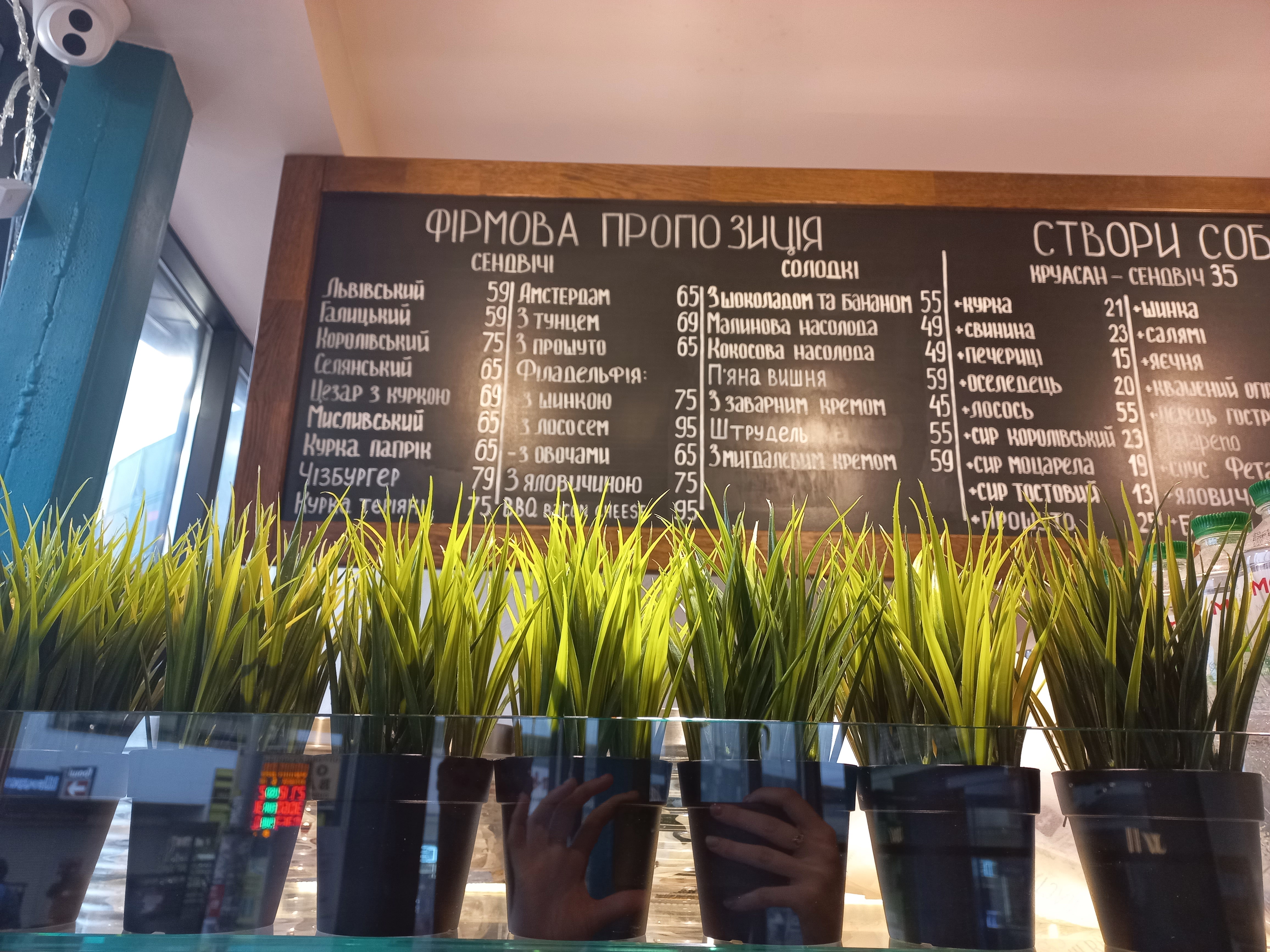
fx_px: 917
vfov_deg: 54.9
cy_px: 476
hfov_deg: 69.4
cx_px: 635
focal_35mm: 25
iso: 200
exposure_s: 1/59
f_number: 1.8
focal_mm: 4.6
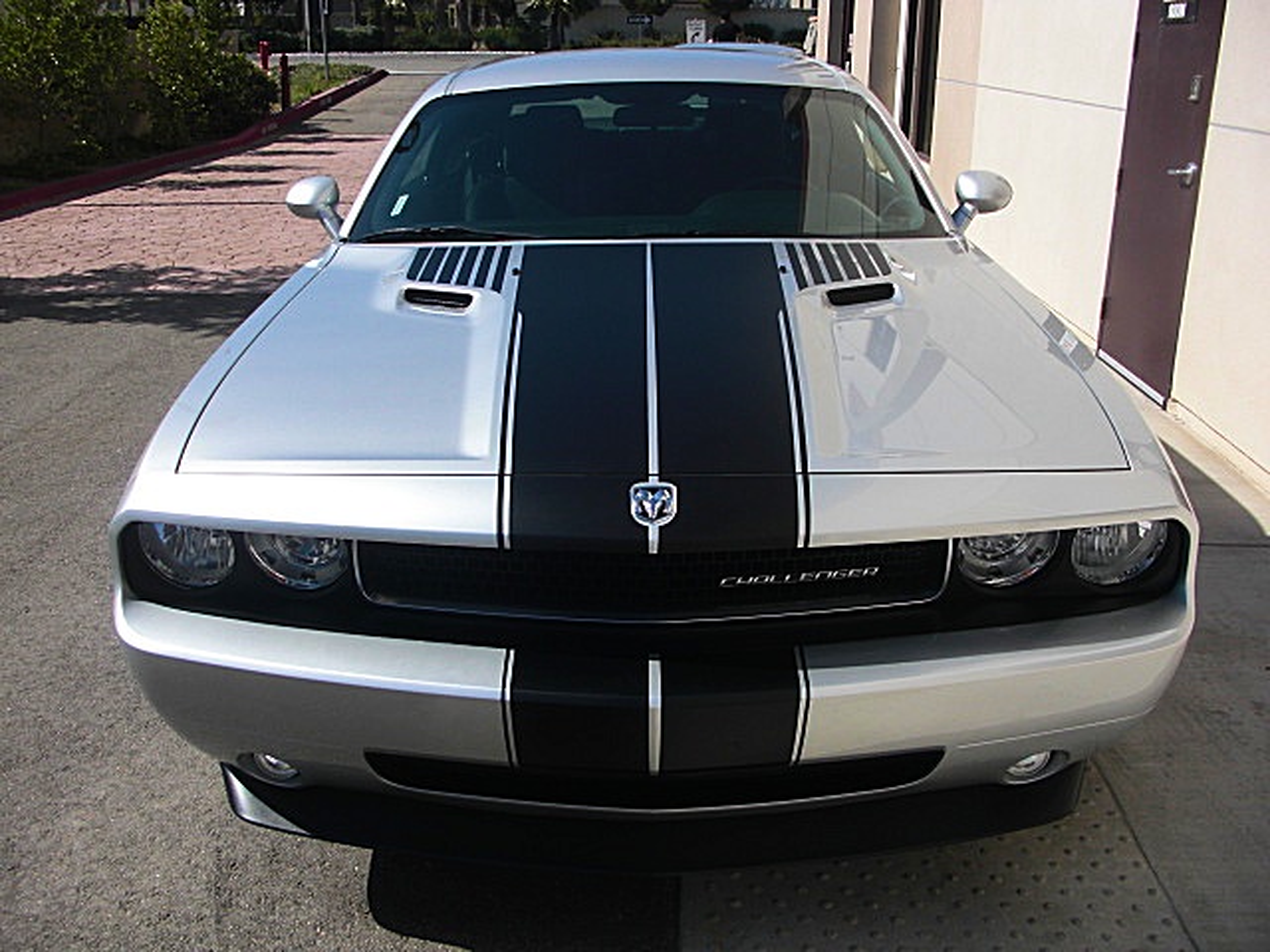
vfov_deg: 39.7
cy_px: 476
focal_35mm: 36
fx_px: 1321
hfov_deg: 51.4
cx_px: 635
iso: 50
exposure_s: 1/250
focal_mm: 6.3
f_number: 7.9
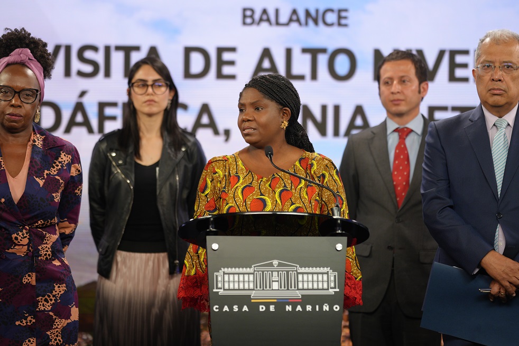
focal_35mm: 202
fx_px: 2912
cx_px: 260
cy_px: 173
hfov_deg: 10.2
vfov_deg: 6.8
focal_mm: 135
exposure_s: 1/160
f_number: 1.8
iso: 400
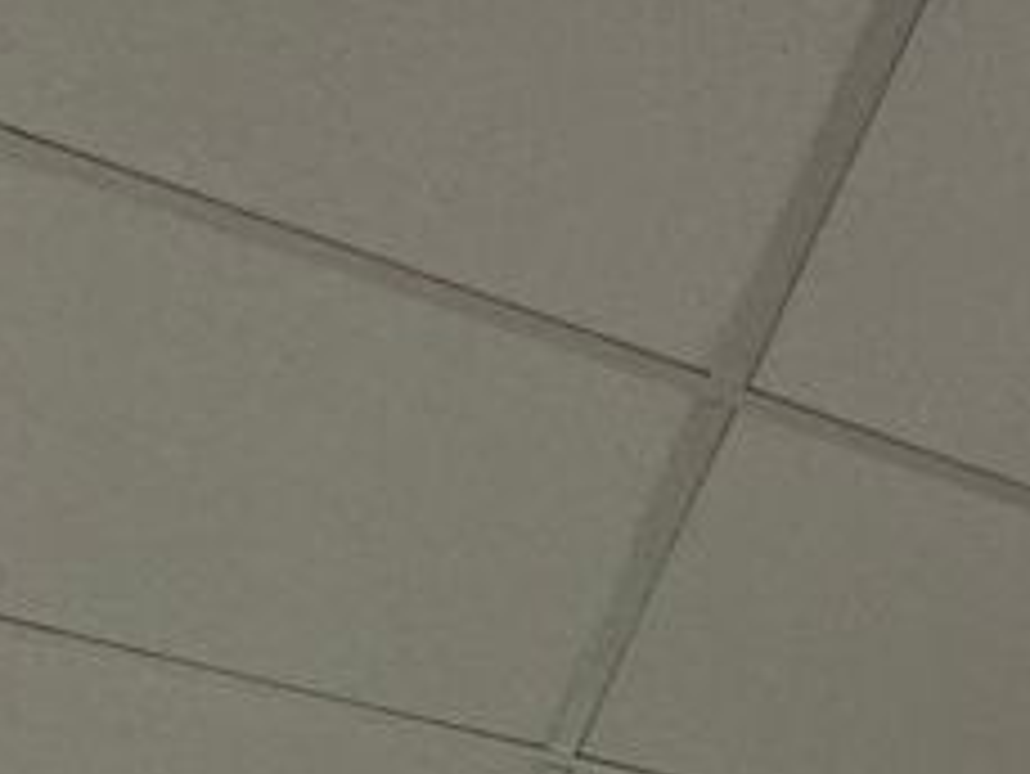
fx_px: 2024
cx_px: 1444
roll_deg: +2.5
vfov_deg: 14.9
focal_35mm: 68
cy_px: 1784
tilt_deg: -0.2
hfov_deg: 23.9
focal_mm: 2.22
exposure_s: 1/100
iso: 125
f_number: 2.2
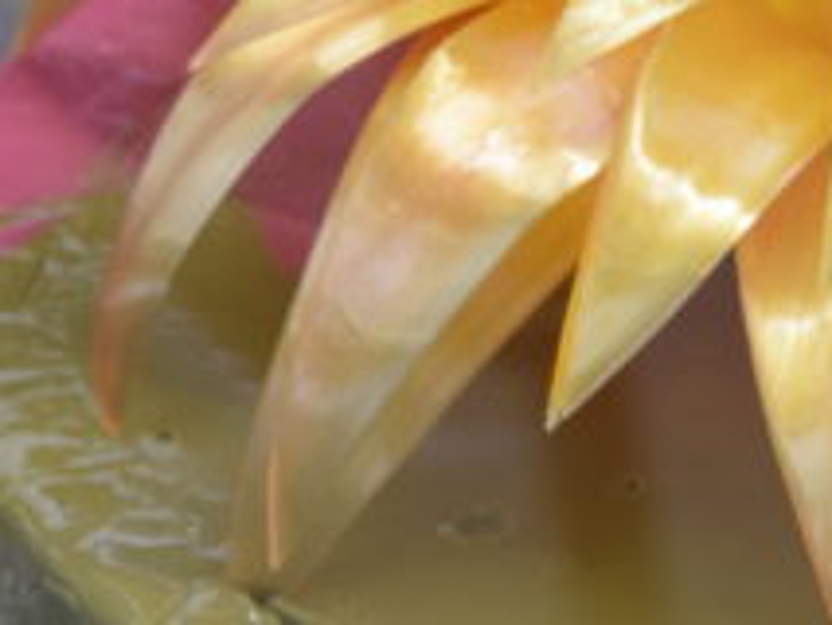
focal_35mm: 277
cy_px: 303
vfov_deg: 5.4
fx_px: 6661
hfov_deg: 7.1
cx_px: 937
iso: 400
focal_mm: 40
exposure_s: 1/125
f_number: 4.8
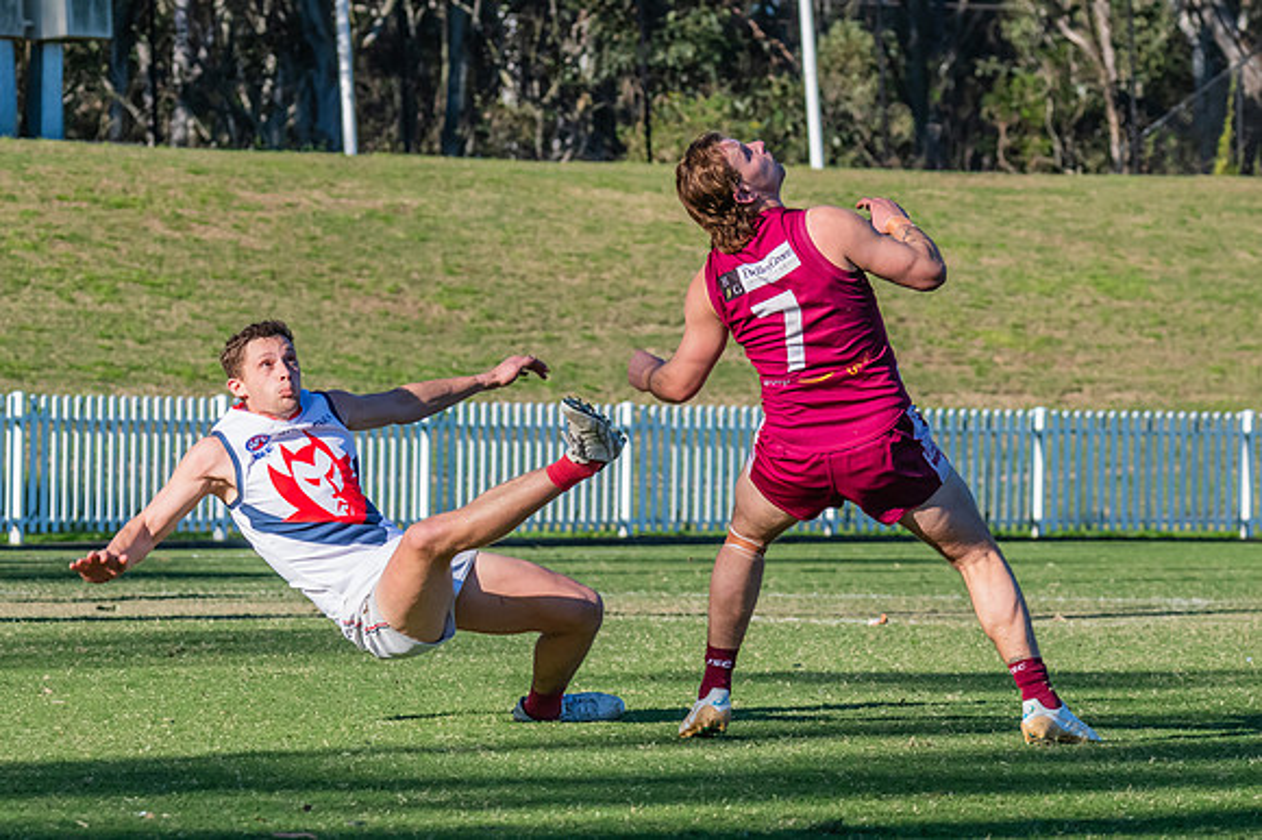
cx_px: 487
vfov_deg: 4.2
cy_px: 271
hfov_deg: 6.3
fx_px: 11406
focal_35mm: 326
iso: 800
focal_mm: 190
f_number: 9
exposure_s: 1/1600
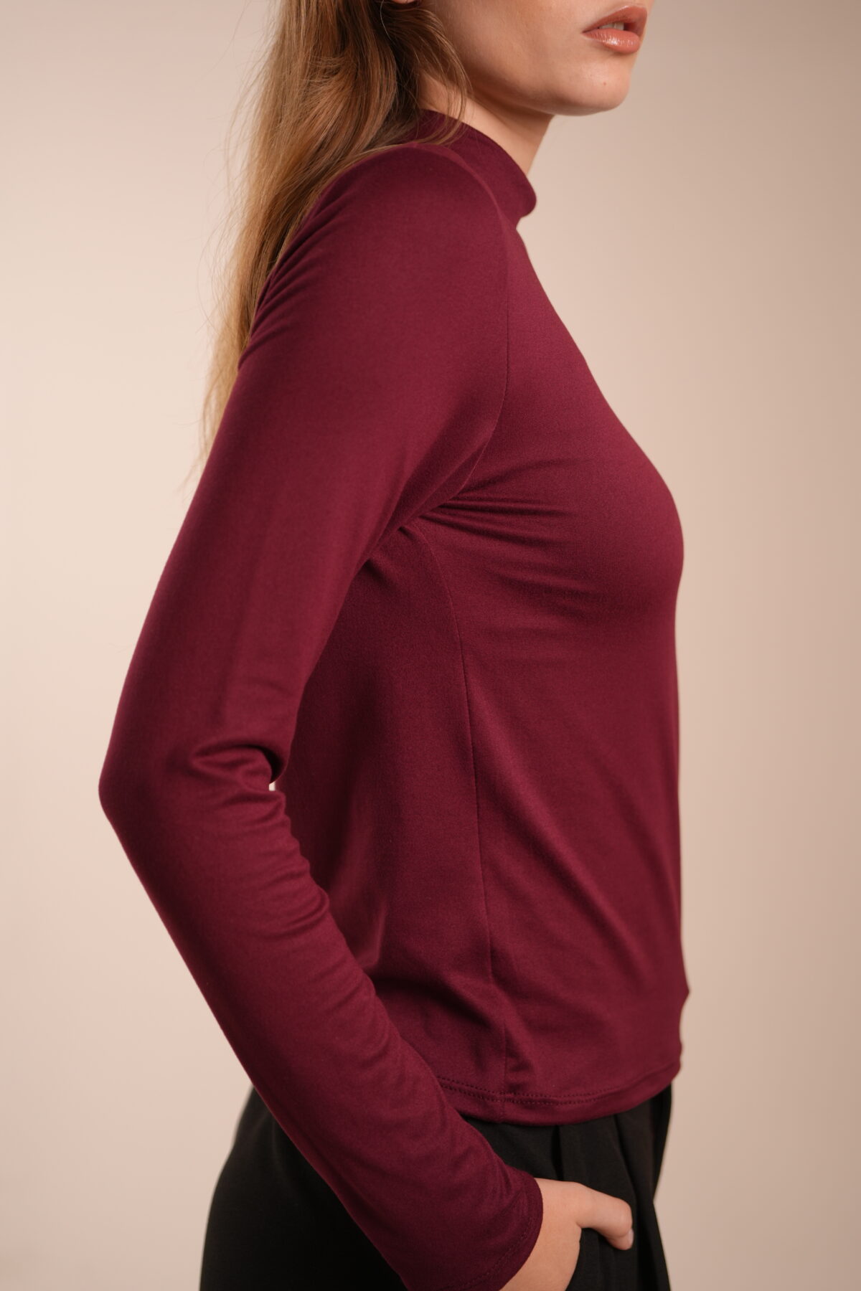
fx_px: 1794
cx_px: 430
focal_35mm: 50
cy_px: 646
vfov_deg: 39.6
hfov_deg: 27.0
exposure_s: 1/125
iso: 320
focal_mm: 50
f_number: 2.8
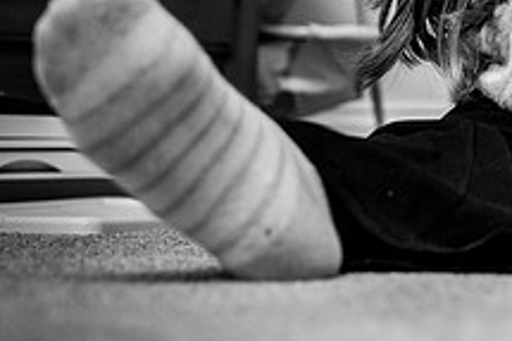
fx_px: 2018
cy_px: 11
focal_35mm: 142
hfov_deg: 13.9
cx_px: 662
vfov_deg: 9.6
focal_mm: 51
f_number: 2.8
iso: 1250
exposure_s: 1/250
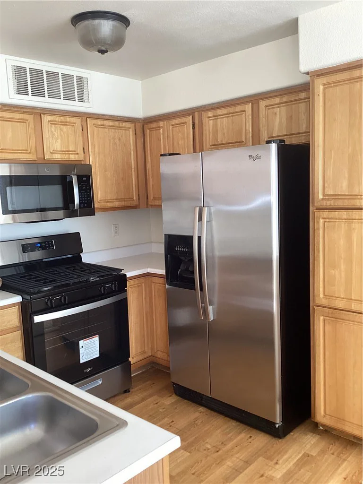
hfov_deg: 45.4
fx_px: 433
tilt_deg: -7.2
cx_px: 182
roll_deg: +1.1
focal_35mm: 31
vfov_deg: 58.4
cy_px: 242
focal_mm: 3.3
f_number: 2.4
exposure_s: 1/60
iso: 100
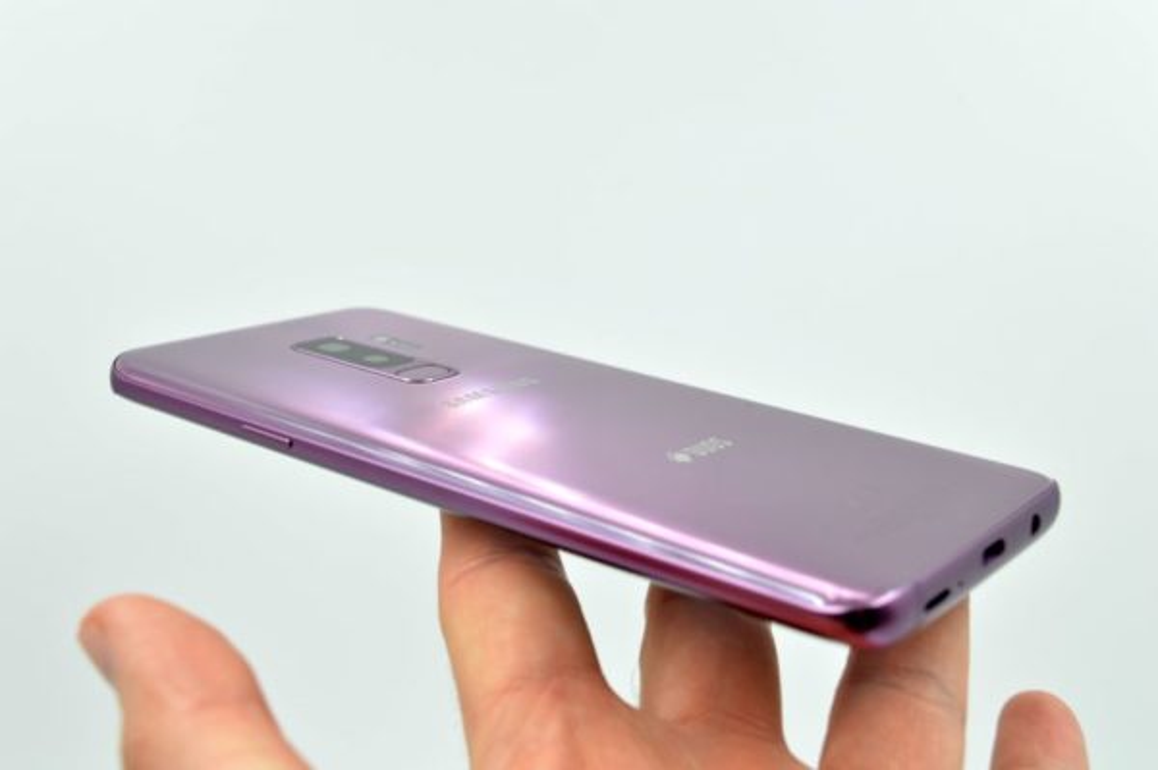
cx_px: 579
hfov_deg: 42.4
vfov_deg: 28.9
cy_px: 385
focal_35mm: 46
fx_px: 1494
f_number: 10
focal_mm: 31
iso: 100
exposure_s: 1/20
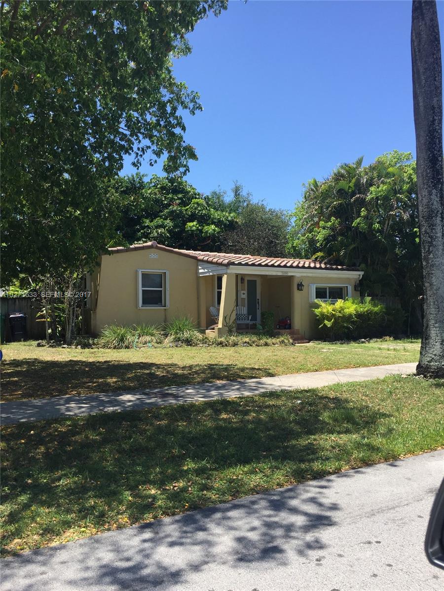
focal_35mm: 29
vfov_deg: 61.7
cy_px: 296
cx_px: 222
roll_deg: +1.7
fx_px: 496
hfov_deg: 48.2
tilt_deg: +0.6
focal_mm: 4.15
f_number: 2.2
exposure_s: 1/1199
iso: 32
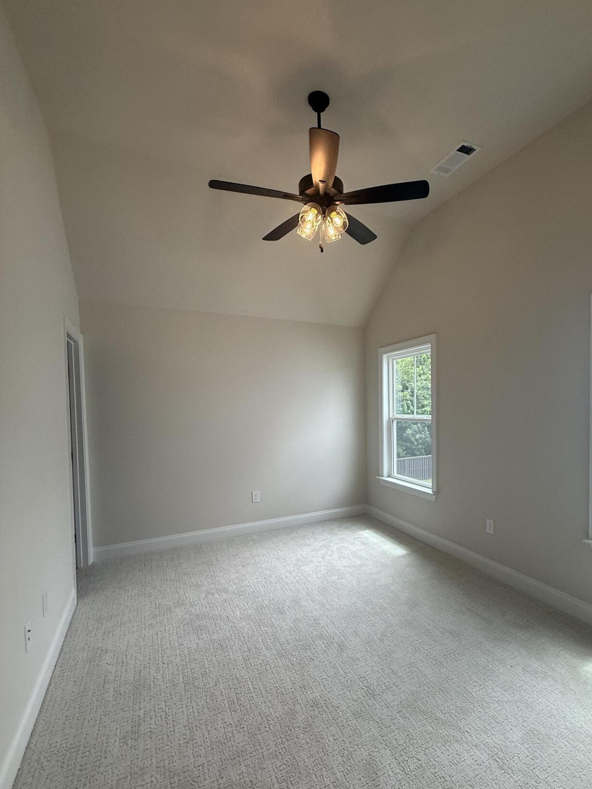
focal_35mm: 17
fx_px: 388
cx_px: 357
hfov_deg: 73.9
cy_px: 424
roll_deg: +0.2
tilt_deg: -3.0
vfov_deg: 90.9
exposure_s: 1/224
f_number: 2.2
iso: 64
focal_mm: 2.22
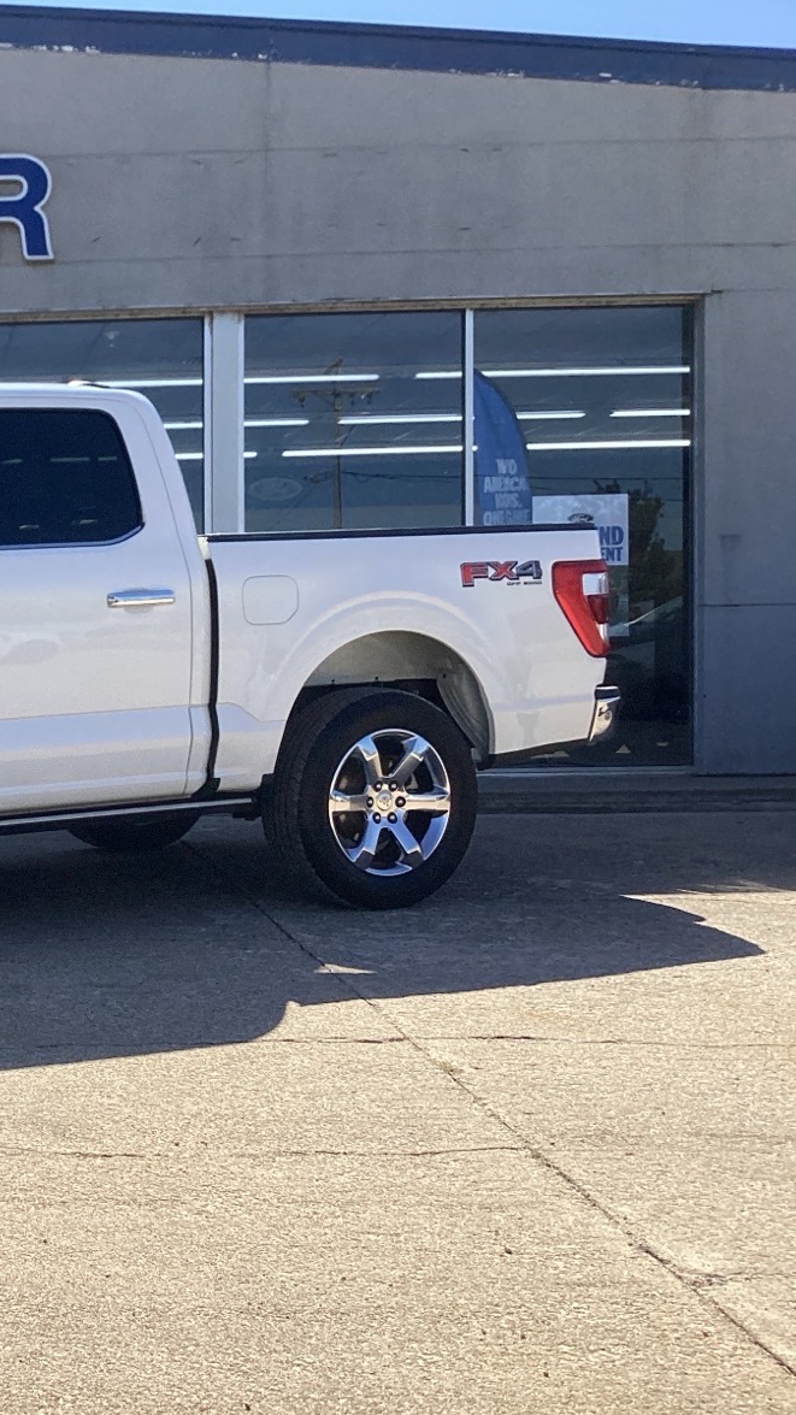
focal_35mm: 46
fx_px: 1726
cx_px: -148
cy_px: 712
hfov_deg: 23.8
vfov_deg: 44.6
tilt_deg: -2.5
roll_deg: +0.7
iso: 25
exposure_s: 1/1733
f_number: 2.4
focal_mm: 3.3
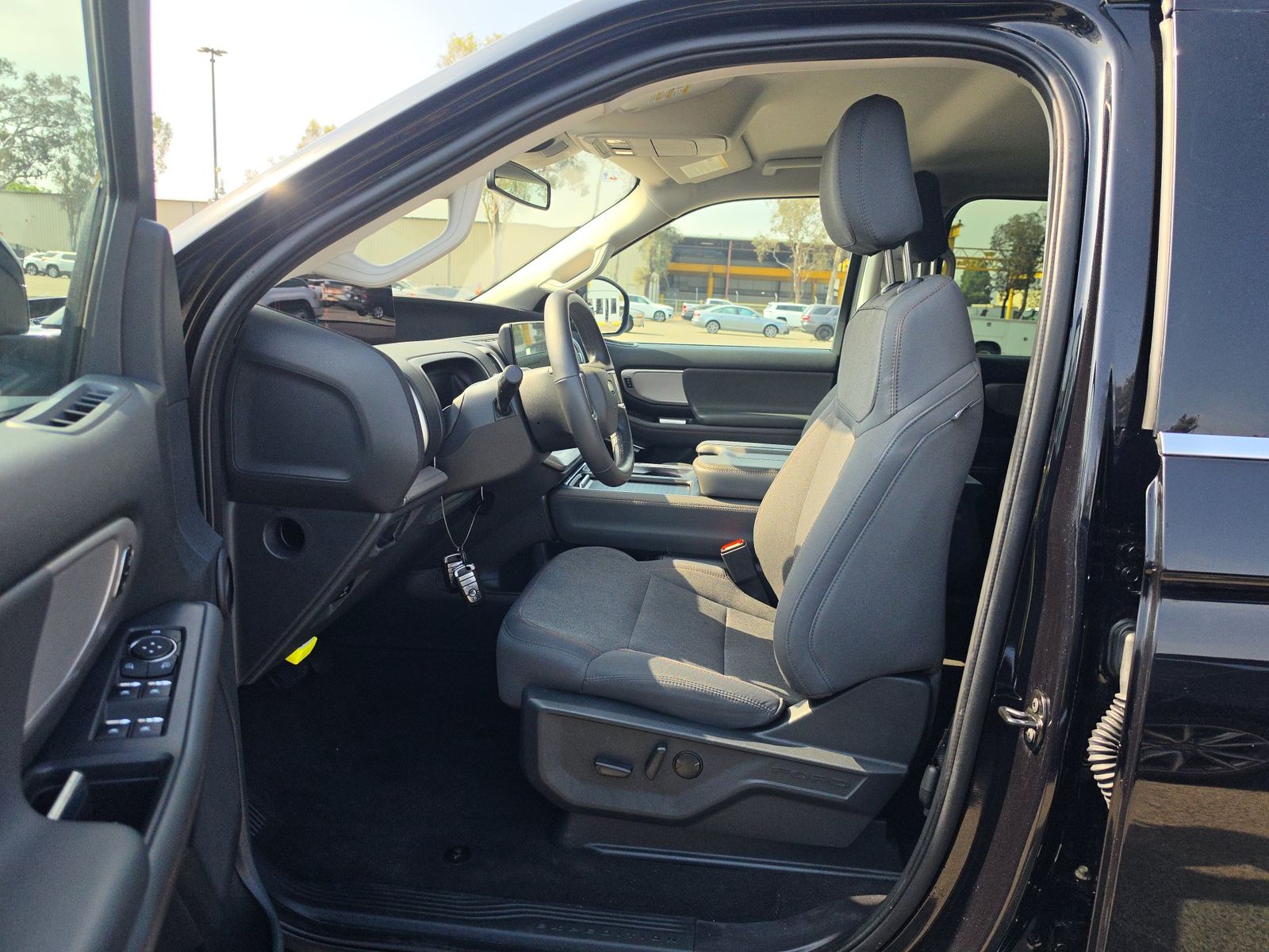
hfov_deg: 73.9
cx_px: 634
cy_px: 476
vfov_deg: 58.9
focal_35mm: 23
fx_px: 843
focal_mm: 6.5
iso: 63
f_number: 1.4
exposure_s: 1/2116
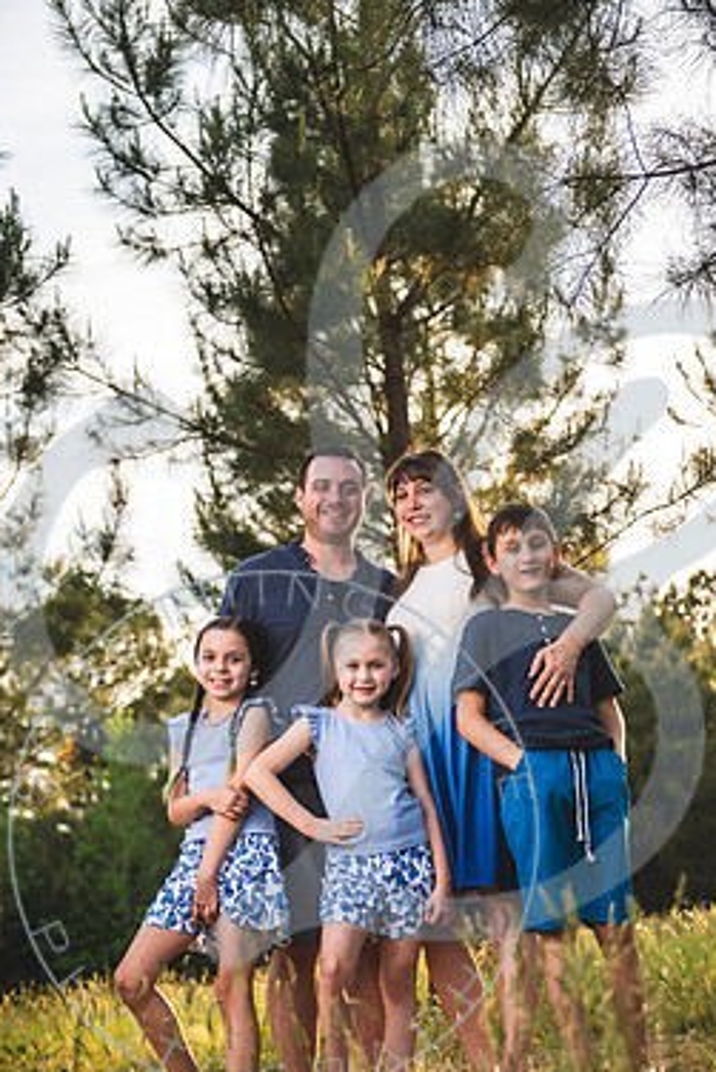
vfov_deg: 30.0
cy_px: 619
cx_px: 402
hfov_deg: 20.3
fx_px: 1997
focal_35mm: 67
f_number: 2.8
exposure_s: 1/500
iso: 100
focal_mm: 56
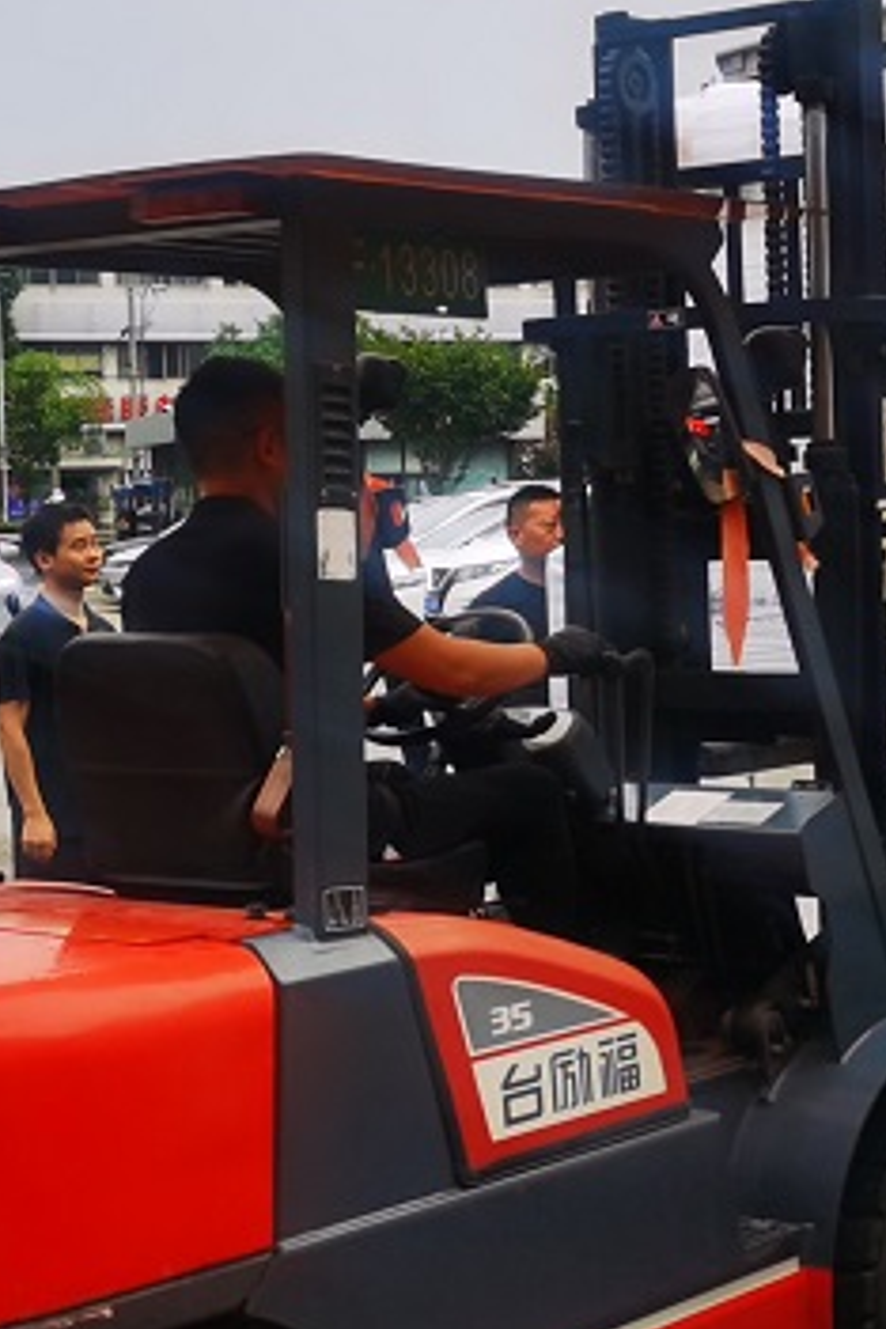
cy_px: 528
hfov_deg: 16.5
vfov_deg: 24.7
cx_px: 731
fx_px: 3027
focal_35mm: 82
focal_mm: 5.58
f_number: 1.8
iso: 50
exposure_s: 1/631
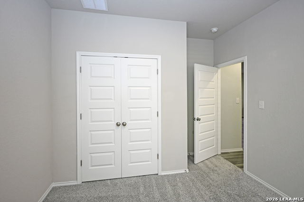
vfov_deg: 67.3
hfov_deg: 90.0
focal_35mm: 18
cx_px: 152
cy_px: 101
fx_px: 152
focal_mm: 12
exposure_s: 1/20
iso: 125
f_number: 3.5
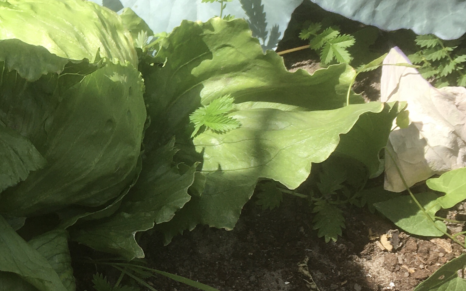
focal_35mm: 81
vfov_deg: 16.1
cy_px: 141
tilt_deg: -56.7
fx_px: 1029
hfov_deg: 24.3
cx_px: -10
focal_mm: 4.15
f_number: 2.2
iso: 25
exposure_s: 1/827
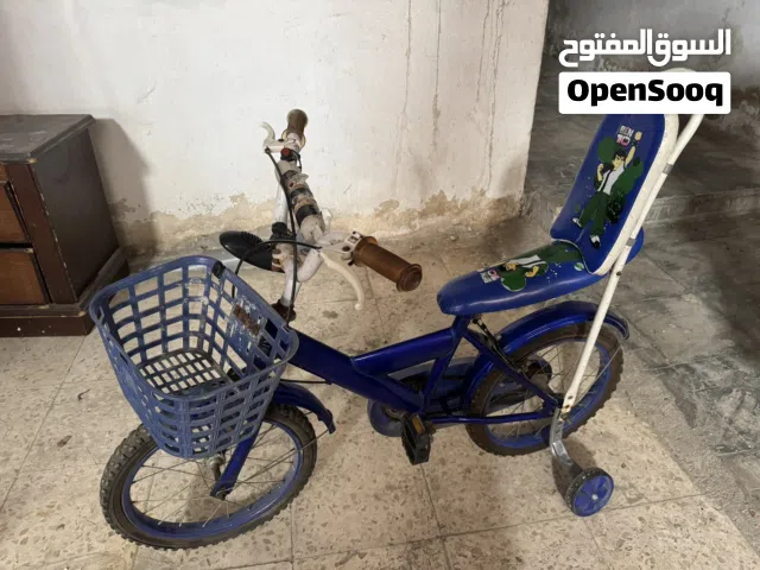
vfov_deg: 56.8
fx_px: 527
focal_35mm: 24
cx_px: 380
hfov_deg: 71.6
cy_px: 285
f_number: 1.78
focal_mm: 6.76
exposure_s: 1/60
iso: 800
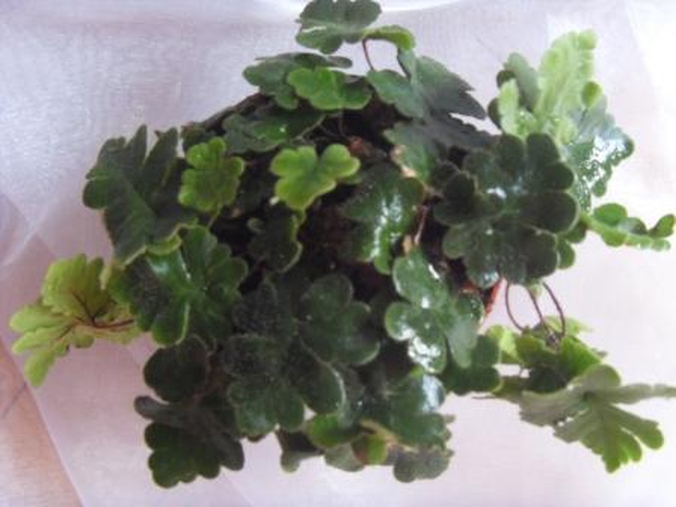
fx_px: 762
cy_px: 254
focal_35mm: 39
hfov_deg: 47.9
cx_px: 338
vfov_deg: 36.8
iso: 200
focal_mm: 6.6
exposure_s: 1/30
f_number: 3.5
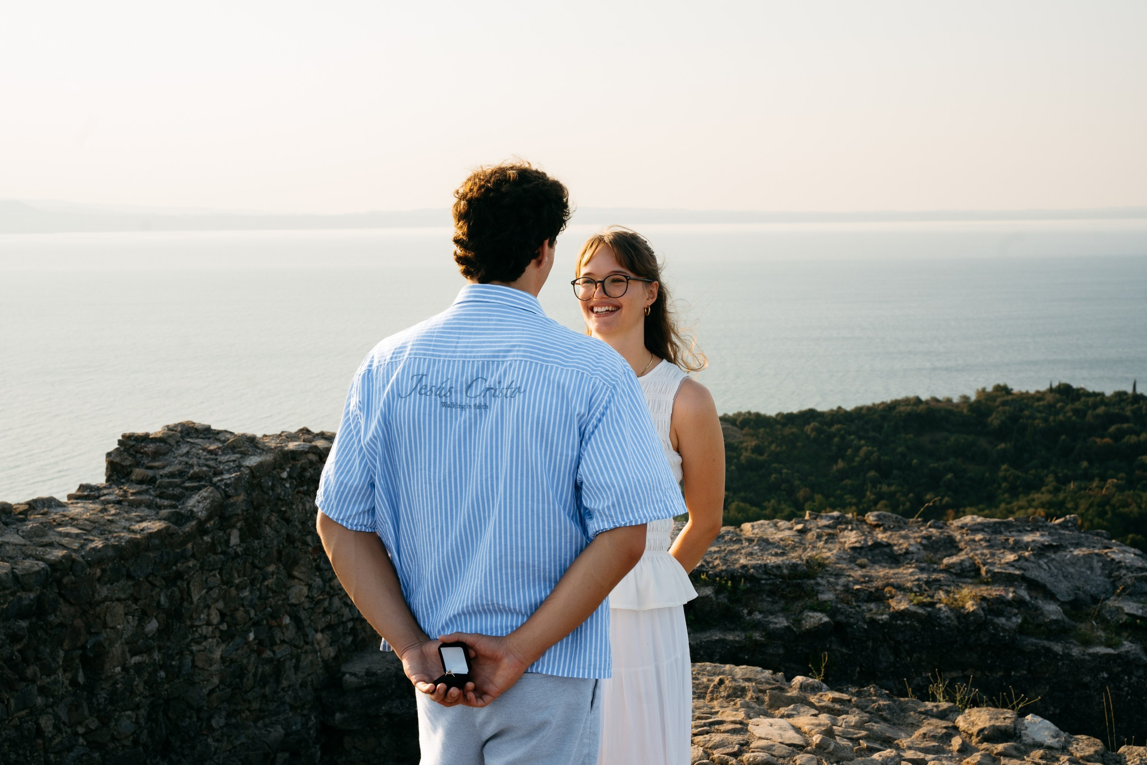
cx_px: 574
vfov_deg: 30.5
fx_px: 1402
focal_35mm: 44
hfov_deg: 44.5
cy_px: 382
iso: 160
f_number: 8
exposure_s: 1/200
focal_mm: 44
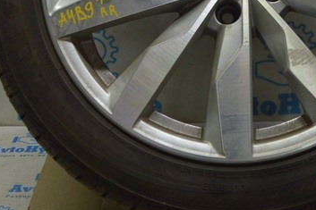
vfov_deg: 15.2
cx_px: 224
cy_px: -27
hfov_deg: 23.2
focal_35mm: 87
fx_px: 763
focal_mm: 20
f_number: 5.6
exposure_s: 1/40
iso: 400
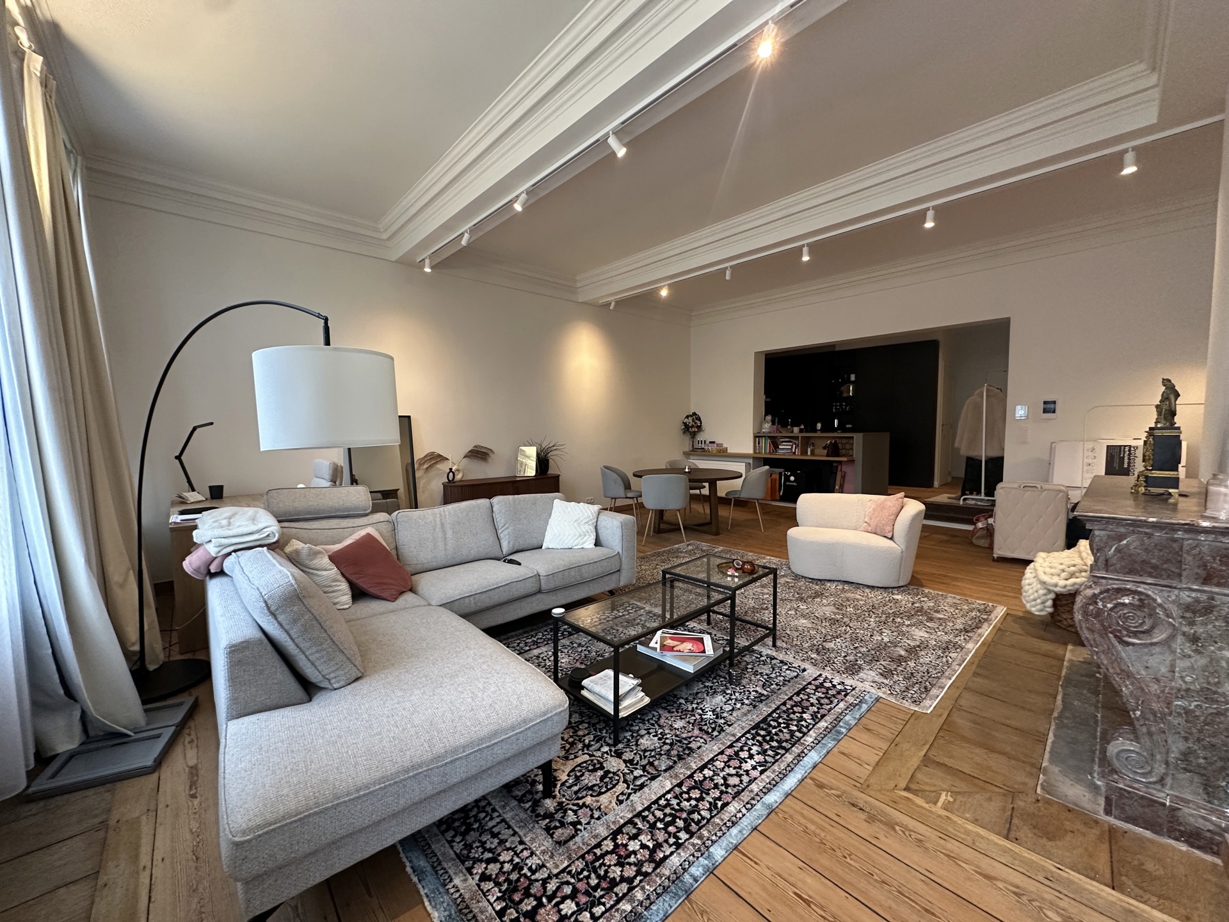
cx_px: 614
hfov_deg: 102.1
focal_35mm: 14
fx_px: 497
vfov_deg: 85.7
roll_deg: +0.6
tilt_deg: -4.1
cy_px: 461
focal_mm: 2.22
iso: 250
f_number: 2.2
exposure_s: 1/100
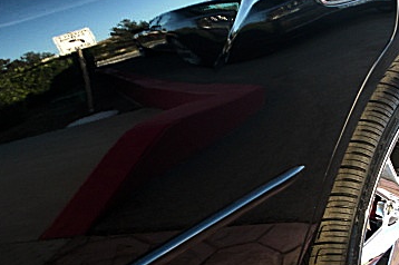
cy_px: 146
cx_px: 242
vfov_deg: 20.3
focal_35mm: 67
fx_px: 742
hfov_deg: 30.0
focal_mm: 6.3
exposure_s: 1/60
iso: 100
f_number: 2.8
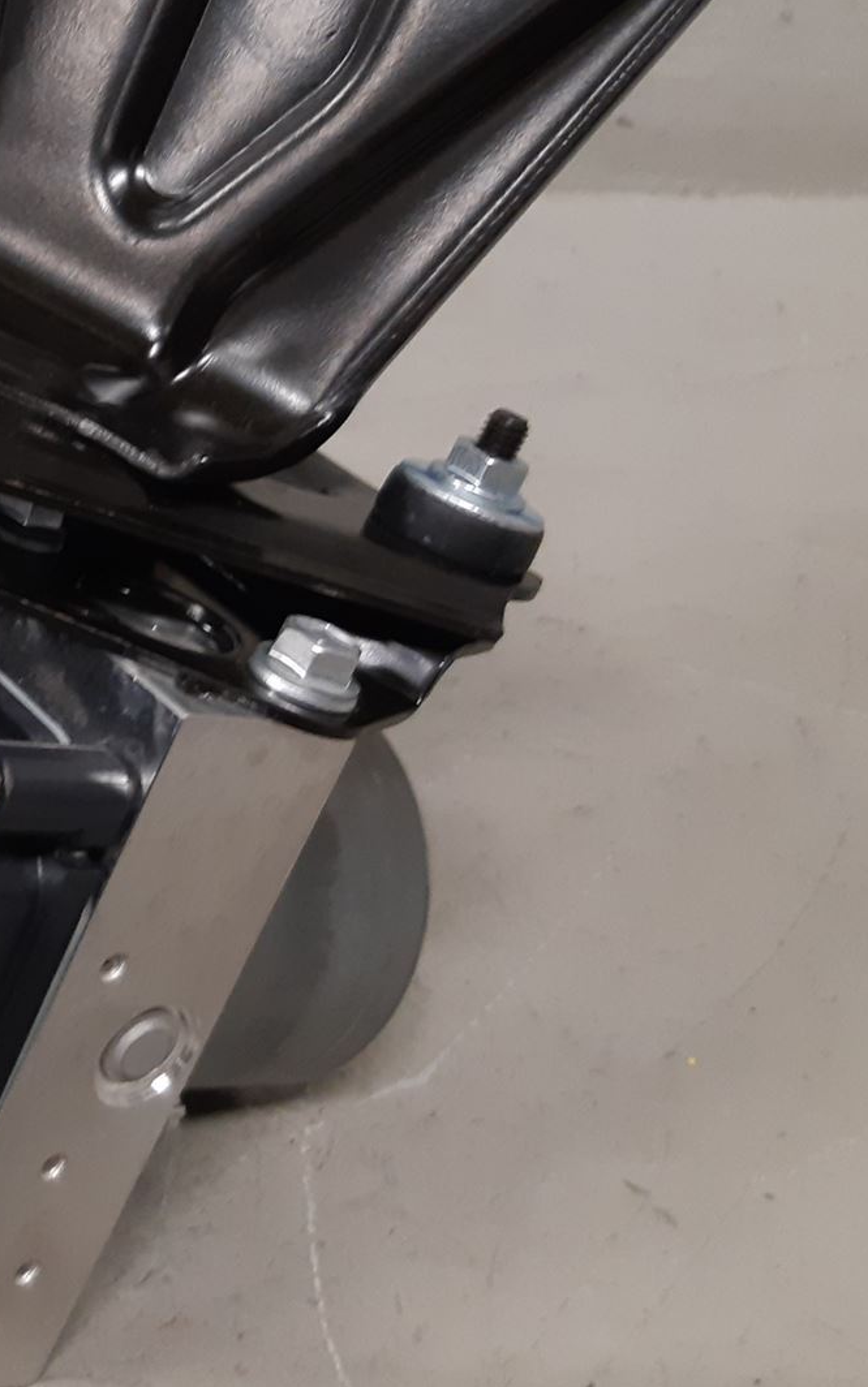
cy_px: 599
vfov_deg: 38.1
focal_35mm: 53
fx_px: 2005
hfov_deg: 22.2
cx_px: -224
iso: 160
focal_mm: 3.93
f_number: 1.7
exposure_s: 1/50
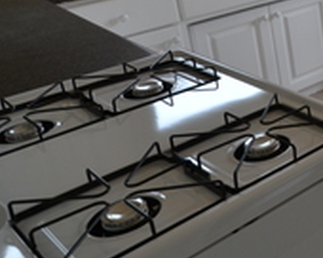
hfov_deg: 25.0
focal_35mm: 53
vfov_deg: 27.0
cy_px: 1
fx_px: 507
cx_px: 507
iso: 220
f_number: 5.6
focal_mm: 10
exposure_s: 1/60
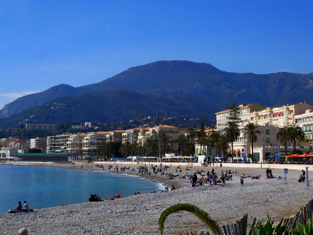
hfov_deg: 30.3
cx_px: 156
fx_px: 579
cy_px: 118
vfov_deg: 22.9
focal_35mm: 64
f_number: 11
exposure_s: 1/640
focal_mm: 32
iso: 200
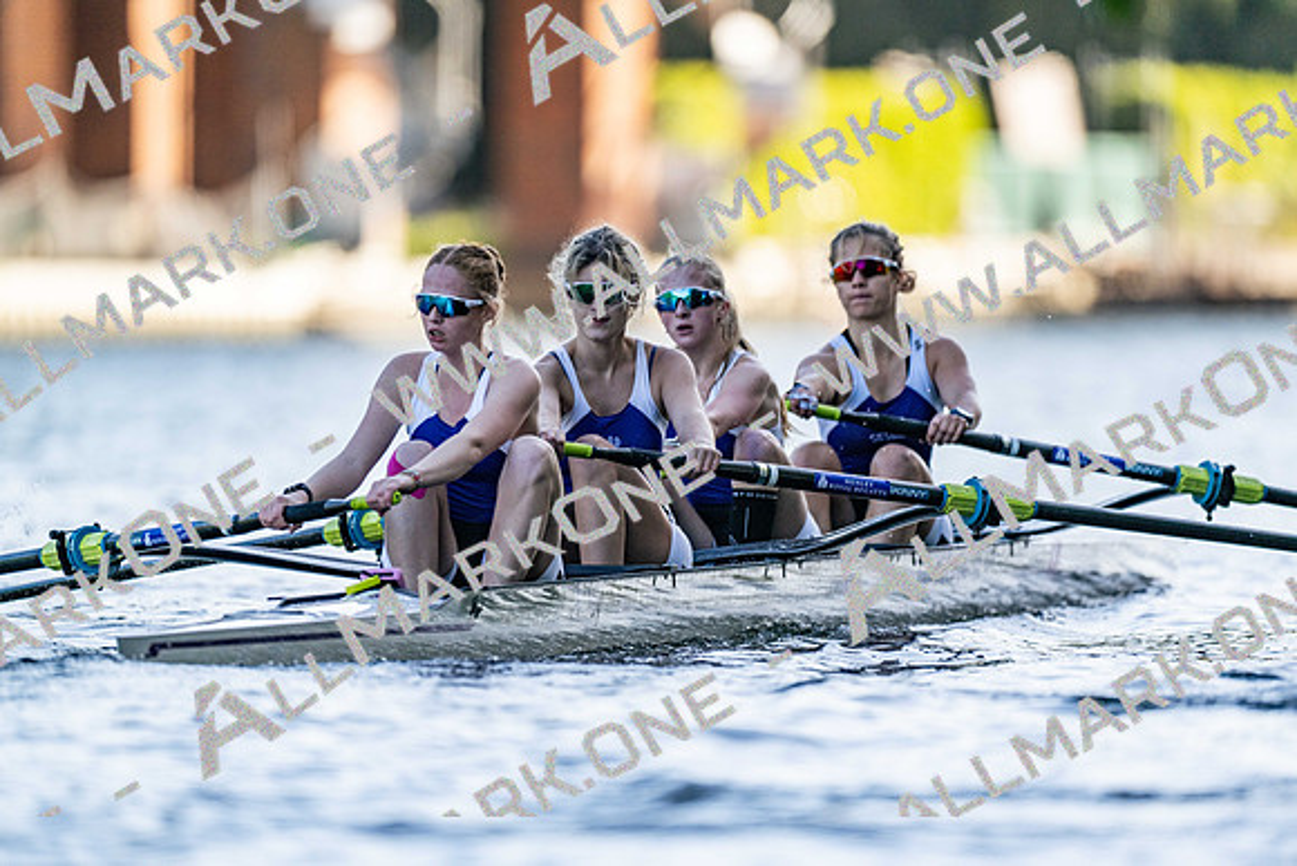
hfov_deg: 3.4
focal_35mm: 600
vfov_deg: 2.3
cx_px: 648
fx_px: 21621
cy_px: 433
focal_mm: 600
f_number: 4
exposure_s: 1/2500
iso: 500
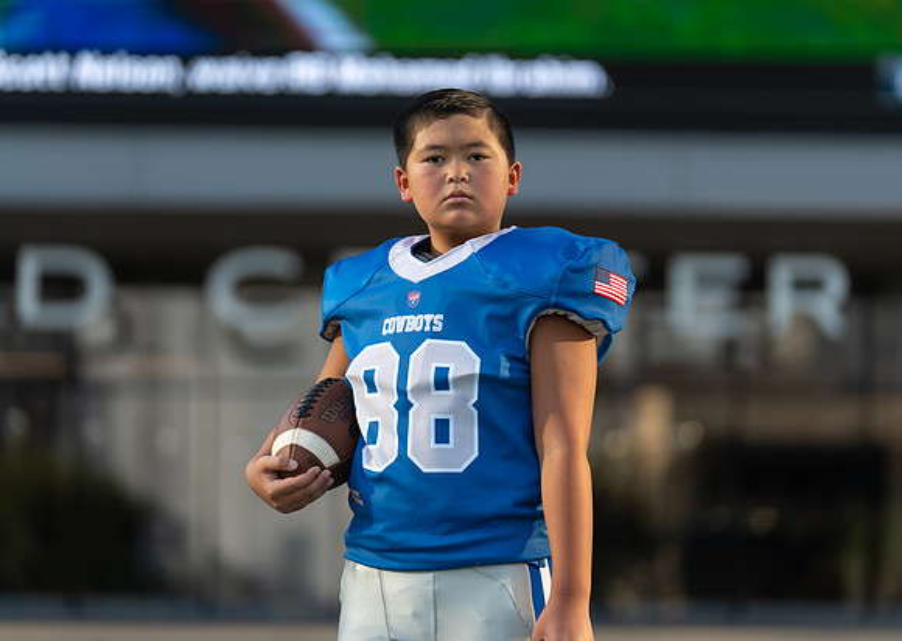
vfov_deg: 8.3
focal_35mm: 173
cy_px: 277
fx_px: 4431
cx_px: 434
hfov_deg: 11.6
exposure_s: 1/640
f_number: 2.8
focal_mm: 144
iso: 100
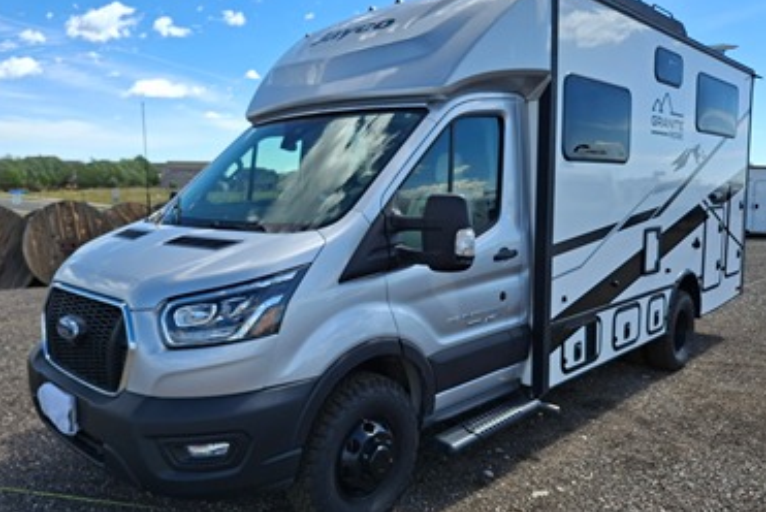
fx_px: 596
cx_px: 376
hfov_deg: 65.4
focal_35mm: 28
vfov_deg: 46.5
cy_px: 248
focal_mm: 4.69
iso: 32
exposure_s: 1/1645
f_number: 1.8
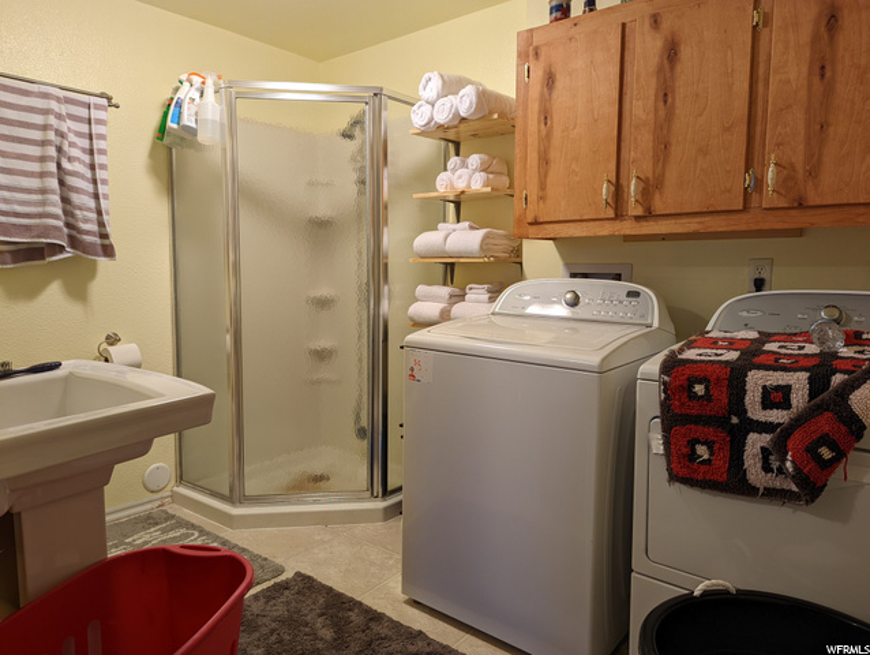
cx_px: 435
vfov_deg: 56.9
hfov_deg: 71.5
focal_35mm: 24
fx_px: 604
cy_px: 328
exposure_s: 1/60
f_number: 1.85
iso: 79
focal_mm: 6.81
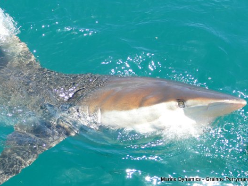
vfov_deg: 26.1
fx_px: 401
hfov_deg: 34.3
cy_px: 94
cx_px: 114
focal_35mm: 56
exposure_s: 1/640
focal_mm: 18.77
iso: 125
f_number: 3.4
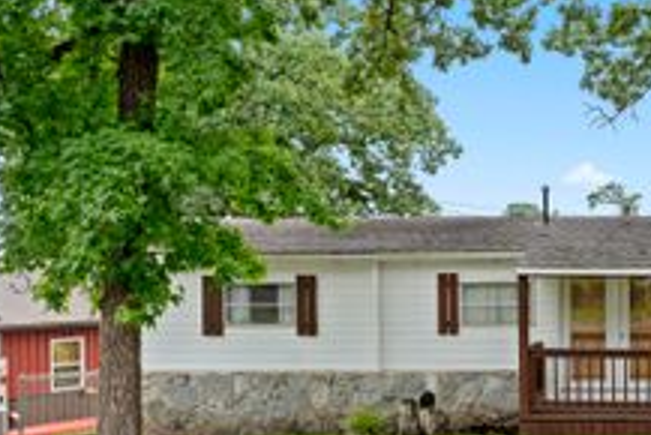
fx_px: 849
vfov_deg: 28.5
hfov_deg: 38.5
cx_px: 609
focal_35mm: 47
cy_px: 292
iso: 200
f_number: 8
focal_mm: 20.4
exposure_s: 1/100
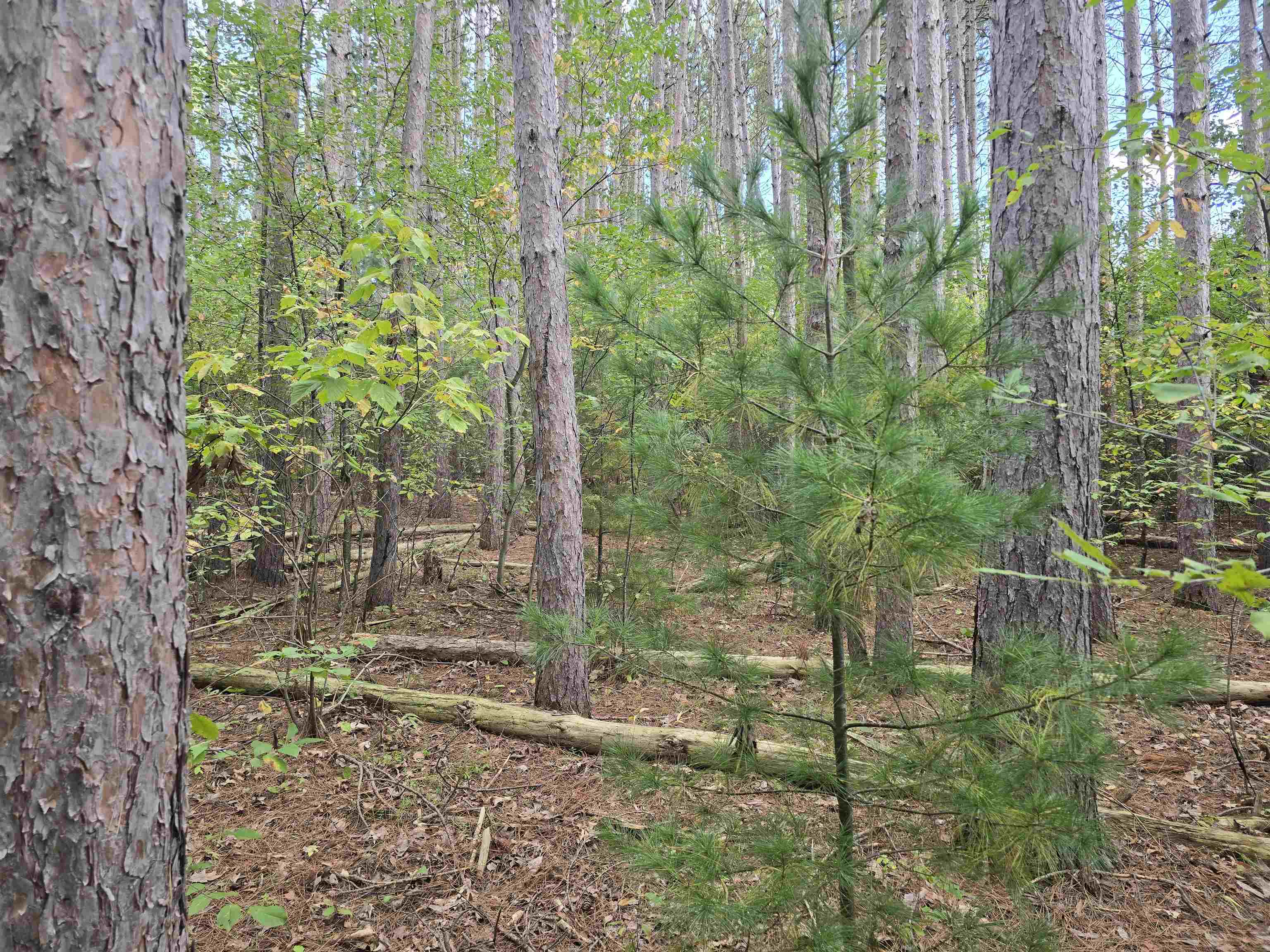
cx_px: 635
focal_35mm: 23
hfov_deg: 73.9
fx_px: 844
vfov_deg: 58.9
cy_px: 476
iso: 80
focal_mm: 6.3
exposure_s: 1/180
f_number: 1.7
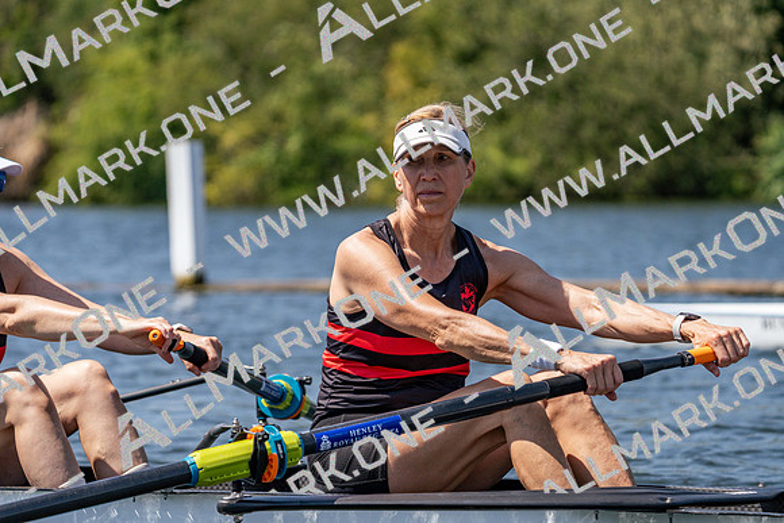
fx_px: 4901
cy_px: 262
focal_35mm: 225
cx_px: 392
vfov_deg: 6.1
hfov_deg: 9.1
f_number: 5.6
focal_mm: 225
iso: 250
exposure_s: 1/2000
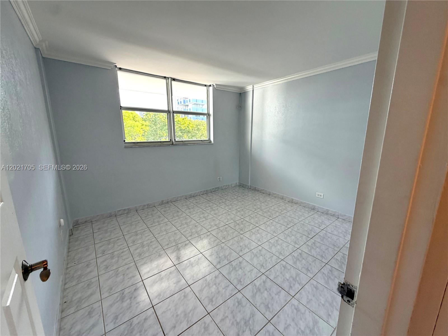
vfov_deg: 85.7
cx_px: 224
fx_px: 181
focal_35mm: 14
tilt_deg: -11.9
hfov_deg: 102.1
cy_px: 168
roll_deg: +0.3
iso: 100
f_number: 2.2
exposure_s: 1/121
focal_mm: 2.22
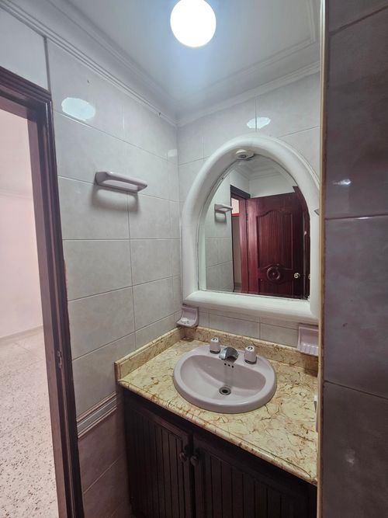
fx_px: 194
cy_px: 259
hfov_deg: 89.9
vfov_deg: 106.2
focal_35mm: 13
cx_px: 194
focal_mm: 2.2
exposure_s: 1/60
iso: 80
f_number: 2.2
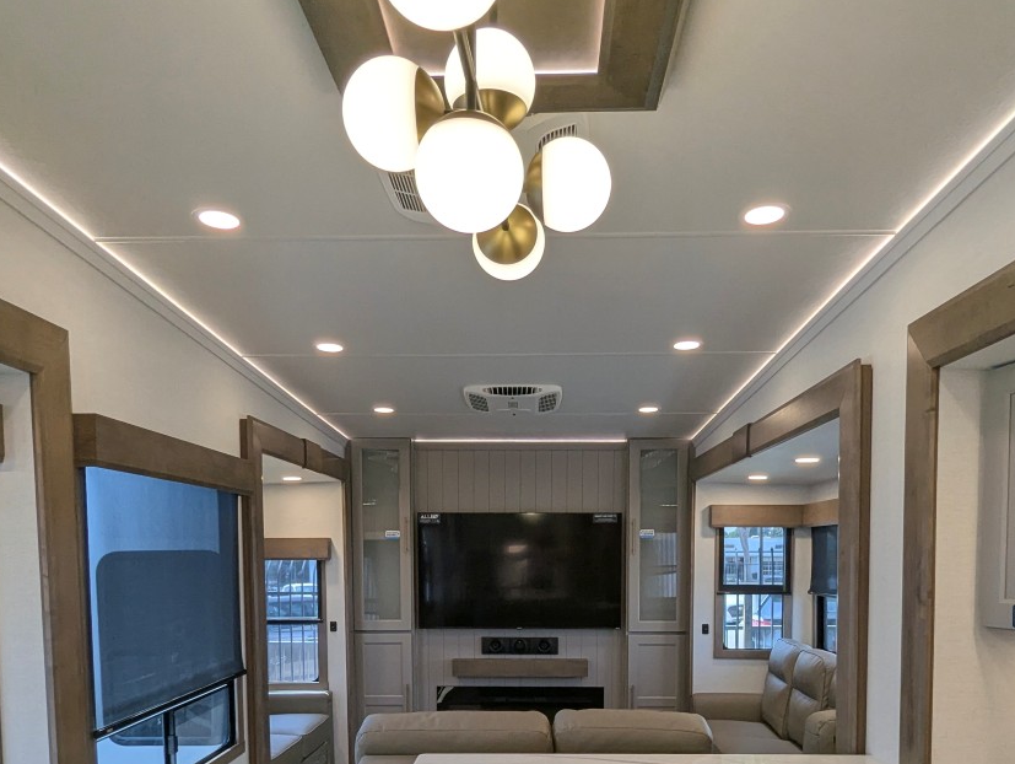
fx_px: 792
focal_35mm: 27
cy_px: 602
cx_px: 527
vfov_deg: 48.7
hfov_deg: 65.2
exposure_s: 1/174
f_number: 2.2
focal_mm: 2.35
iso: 99
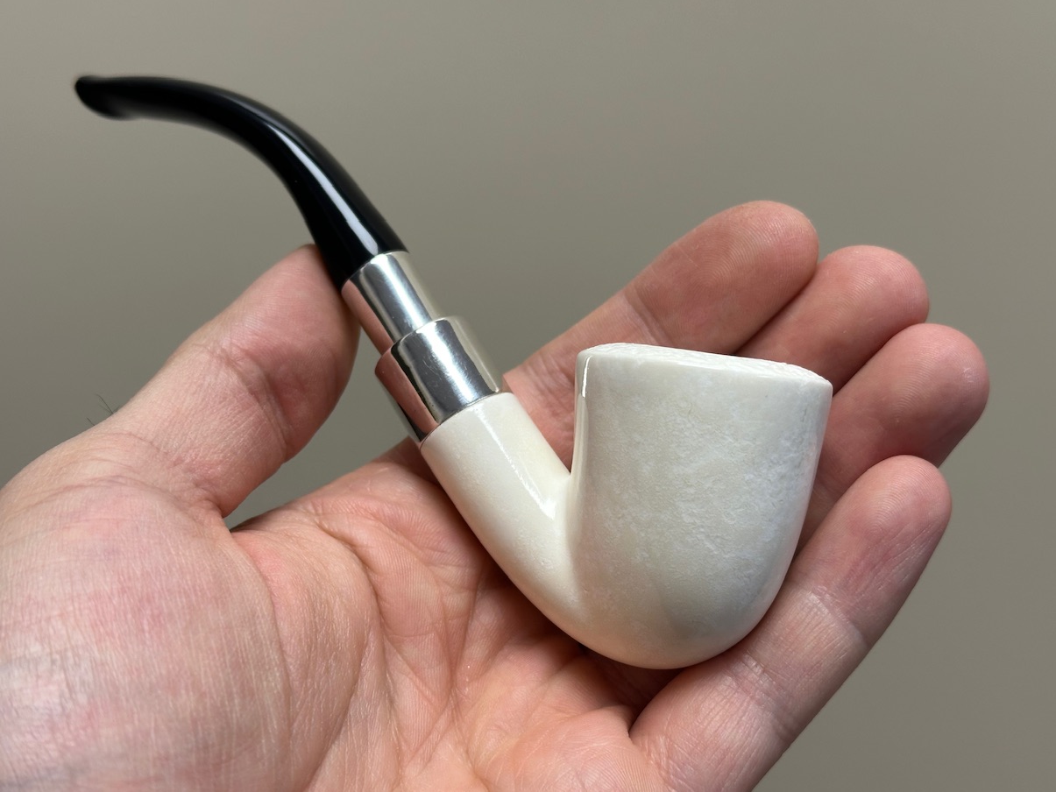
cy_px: 396
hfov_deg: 37.5
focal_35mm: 51
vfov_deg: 28.6
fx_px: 1556
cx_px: 505
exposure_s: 1/121
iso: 64
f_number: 1.78
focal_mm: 6.86
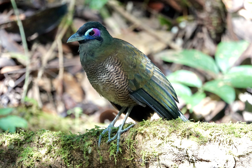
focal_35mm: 600
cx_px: 126
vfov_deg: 2.3
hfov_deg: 3.4
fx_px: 4200
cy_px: 84
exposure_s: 1/40
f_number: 4
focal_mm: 220
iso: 800
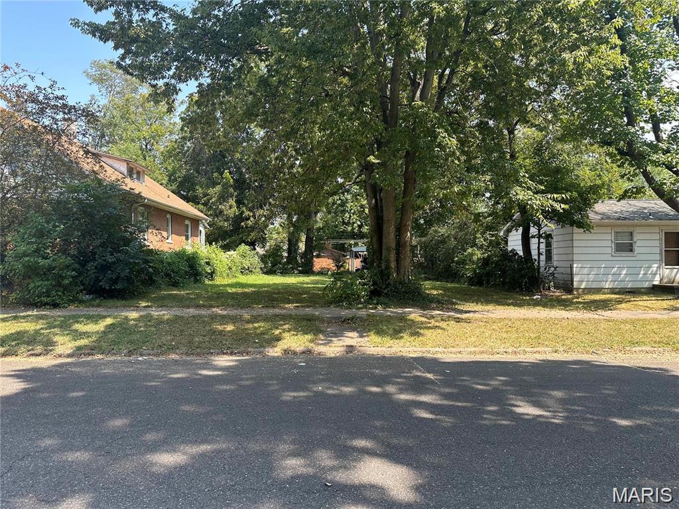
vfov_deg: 56.8
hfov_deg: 71.6
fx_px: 471
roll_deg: -0.8
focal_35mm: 24
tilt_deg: +1.0
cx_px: 340
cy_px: 254
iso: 80
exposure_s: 1/935
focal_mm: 6.86
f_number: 1.78
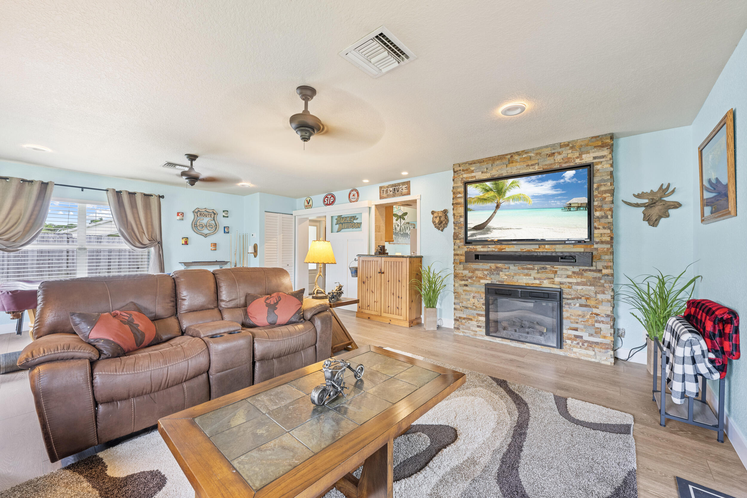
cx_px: 374
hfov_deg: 104.3
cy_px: 249
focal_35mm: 14
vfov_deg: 81.2
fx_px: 290
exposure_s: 1/2
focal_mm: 14
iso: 500
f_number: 8
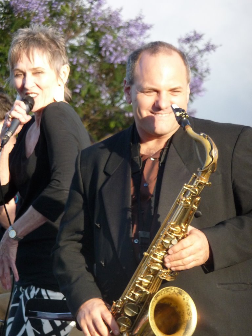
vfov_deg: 7.1
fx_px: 2718
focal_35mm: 280
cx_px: 126
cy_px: 168
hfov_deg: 5.3
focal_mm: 47
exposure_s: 1/500
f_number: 4.9
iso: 320
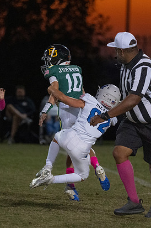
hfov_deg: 3.1
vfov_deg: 4.7
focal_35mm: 441
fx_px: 2779
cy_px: 144
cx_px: 78
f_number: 2.8
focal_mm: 200
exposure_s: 1/1000
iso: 6400
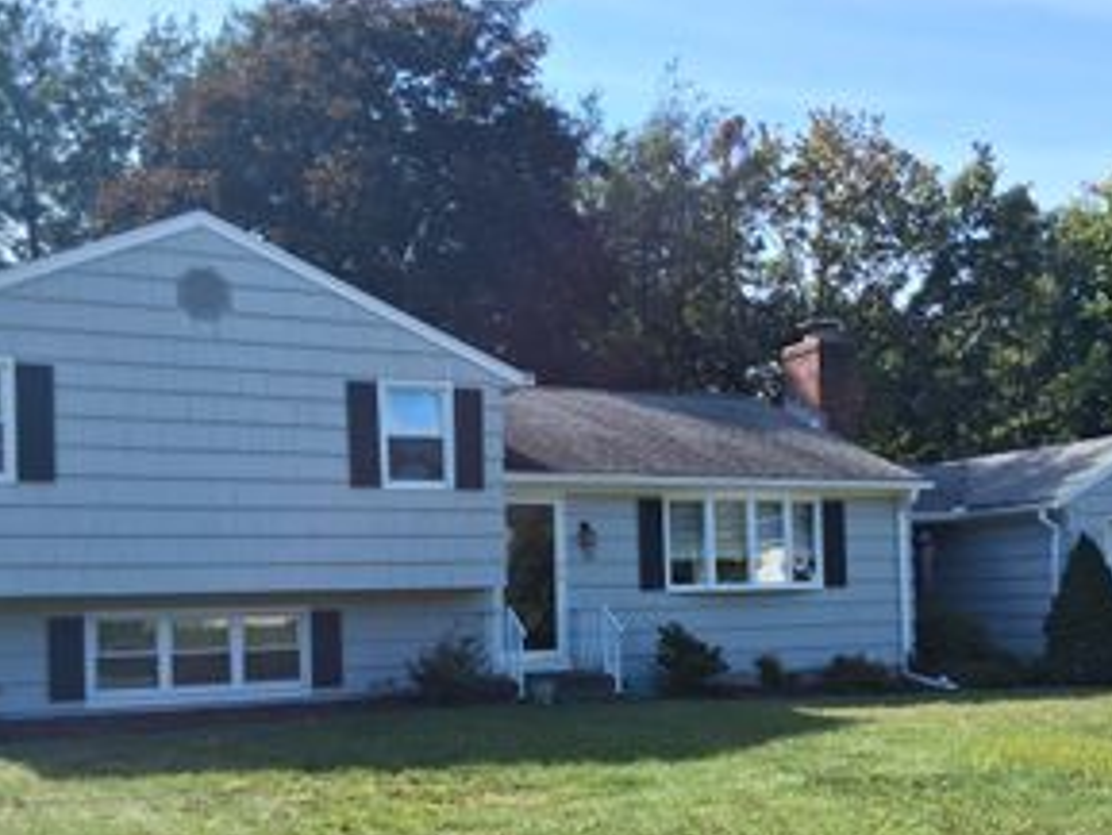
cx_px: 616
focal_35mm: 45
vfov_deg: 31.8
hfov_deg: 42.0
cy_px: 595
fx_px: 1446
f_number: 1.8
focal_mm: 3.98
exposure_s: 1/596
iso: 25
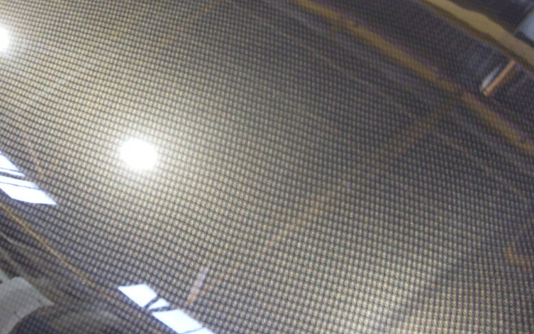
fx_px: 553
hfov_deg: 51.5
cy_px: 138
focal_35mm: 38
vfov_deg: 33.5
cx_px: 263
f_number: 2.8
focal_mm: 6.3
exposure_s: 1/6
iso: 200
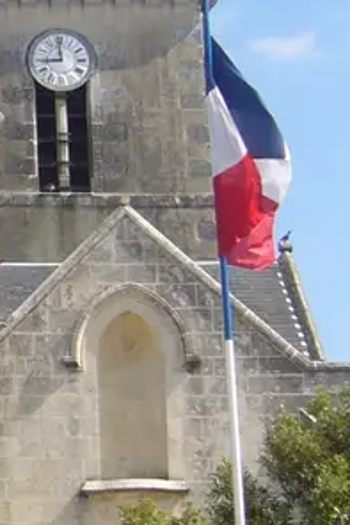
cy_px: 206
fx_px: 2301
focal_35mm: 158
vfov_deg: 13.0
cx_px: -290
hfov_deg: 8.4
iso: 80
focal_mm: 5.8
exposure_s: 1/250
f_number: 5.6
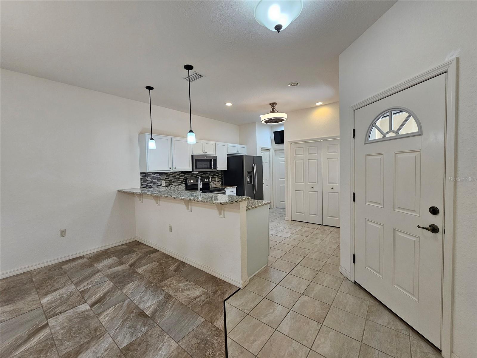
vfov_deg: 89.9
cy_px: 179
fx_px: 179
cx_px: 238
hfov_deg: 106.2
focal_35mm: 13
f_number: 2.2
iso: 100
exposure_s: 1/60
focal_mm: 2.2
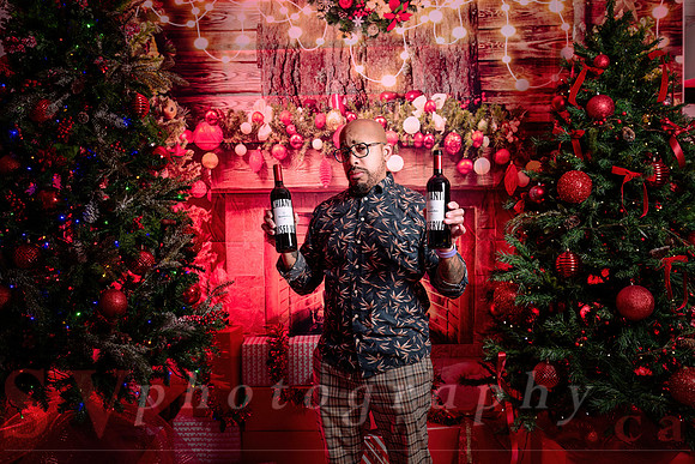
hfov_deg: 54.9
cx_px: 326
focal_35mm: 35
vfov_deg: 38.3
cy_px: 224
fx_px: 668
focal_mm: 32
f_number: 4
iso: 500
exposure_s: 1/125
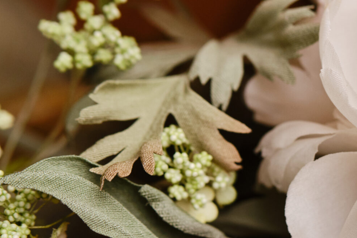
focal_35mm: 194
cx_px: 393
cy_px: 194
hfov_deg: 10.5
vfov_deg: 7.1
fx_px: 1924
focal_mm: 50
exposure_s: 1/100
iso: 500
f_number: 4
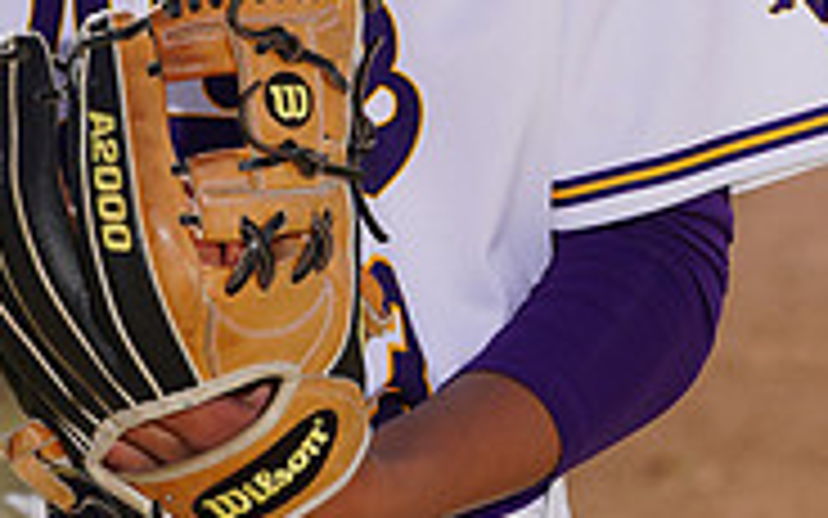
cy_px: -261
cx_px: 281
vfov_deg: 1.8
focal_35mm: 720
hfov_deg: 2.9
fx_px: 16247
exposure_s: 1/250
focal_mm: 224
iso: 100
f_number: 10
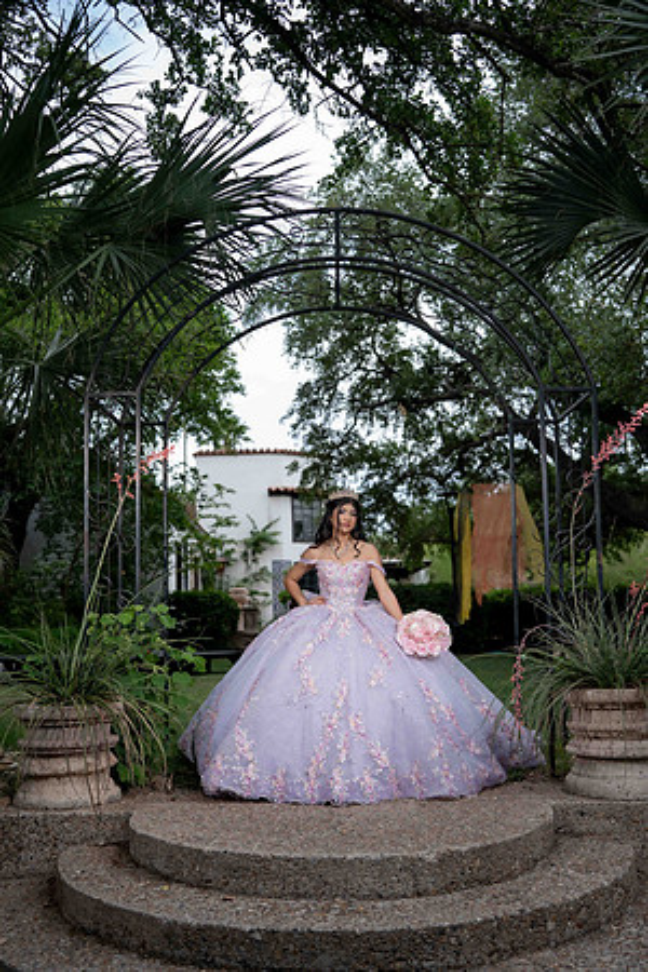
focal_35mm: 35
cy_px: 486
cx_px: 324
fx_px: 945
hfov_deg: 37.9
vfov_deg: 54.4
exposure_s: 1/800
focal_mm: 35
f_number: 2.2
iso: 80
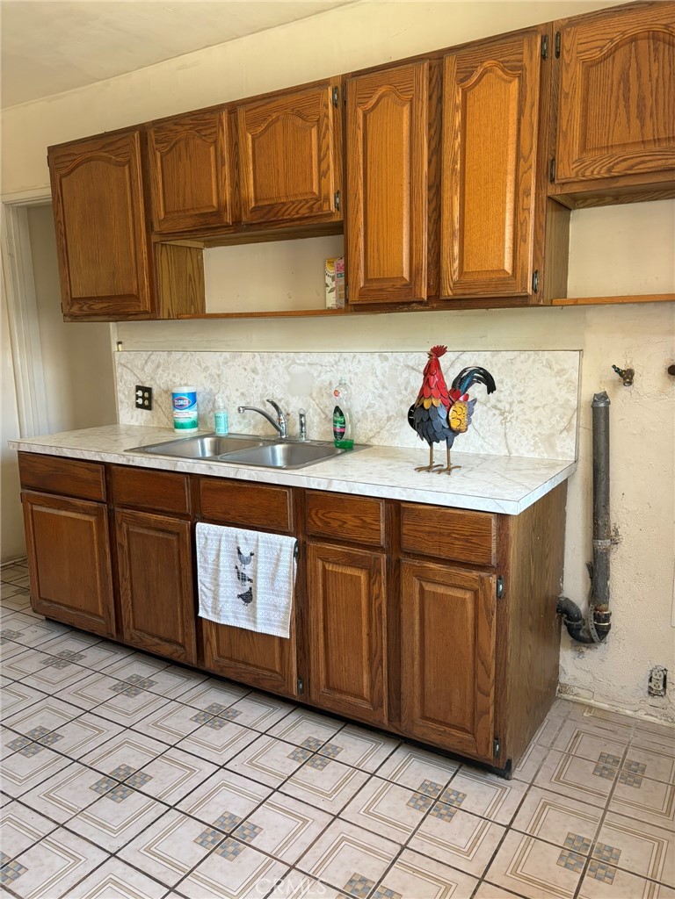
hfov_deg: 53.1
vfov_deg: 67.3
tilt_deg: -8.6
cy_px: 450
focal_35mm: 26
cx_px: 338
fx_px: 676
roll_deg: +1.7
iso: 125
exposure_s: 1/75
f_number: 1.6
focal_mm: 5.96
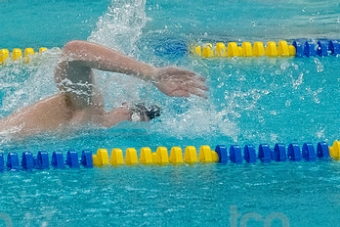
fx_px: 4722
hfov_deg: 4.1
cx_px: 121
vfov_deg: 2.7
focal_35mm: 500
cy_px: 103
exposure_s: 1/1250
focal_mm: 200
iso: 10000
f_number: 5
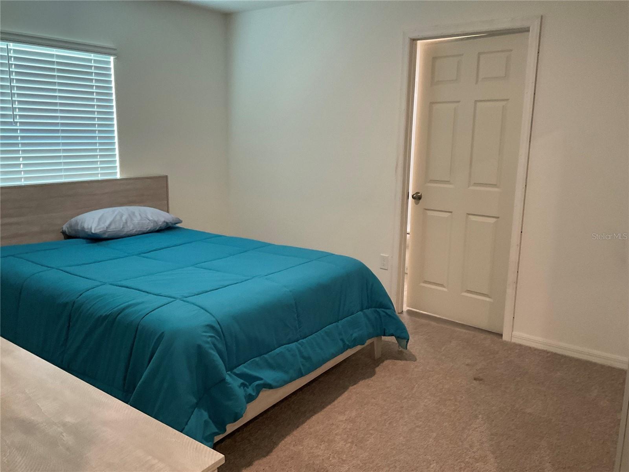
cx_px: 314
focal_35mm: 29
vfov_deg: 48.2
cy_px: 236
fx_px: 527
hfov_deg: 61.7
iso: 200
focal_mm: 3
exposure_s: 1/60
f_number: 1.8
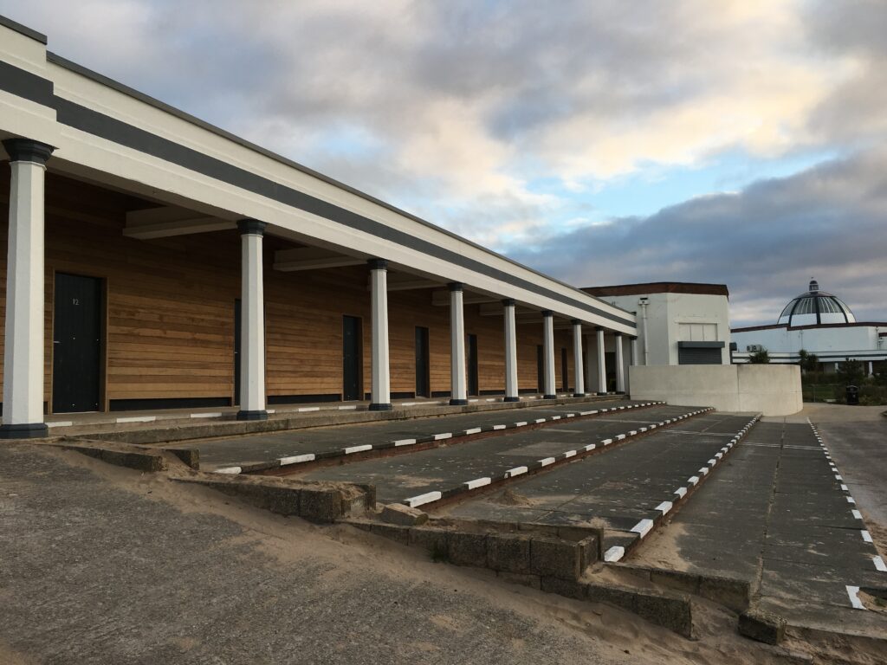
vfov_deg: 48.2
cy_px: 332
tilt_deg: +5.5
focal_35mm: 29
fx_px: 743
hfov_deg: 61.7
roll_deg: +0.4
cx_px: 444
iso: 25
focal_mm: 4.15
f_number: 2.2
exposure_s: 1/327
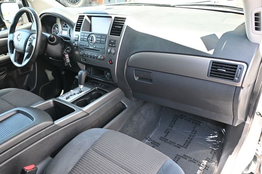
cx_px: 131
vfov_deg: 46.7
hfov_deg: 66.0
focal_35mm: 28
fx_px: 202
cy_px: 87
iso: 640
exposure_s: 1/125
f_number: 3.8
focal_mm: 18.5
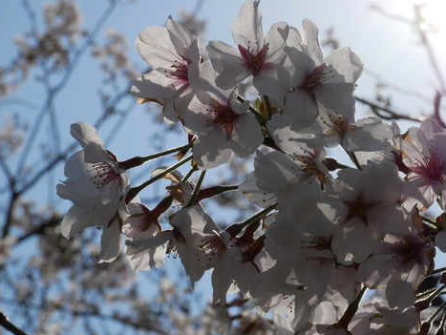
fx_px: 1625
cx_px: 274
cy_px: 163
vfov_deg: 11.8
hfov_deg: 15.6
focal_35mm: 126
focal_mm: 49
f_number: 18
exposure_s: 1/2000
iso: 800
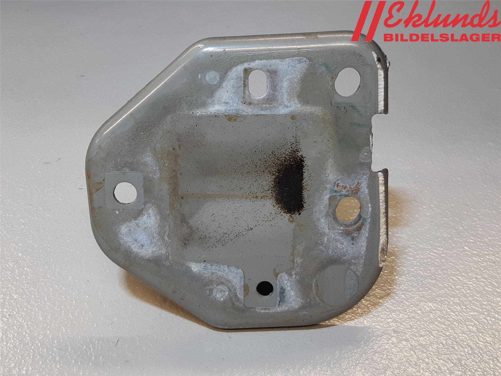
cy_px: 188
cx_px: 250
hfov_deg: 67.3
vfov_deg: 53.1
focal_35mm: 26
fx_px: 376
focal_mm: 3.93
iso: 50
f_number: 1.7
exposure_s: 1/50
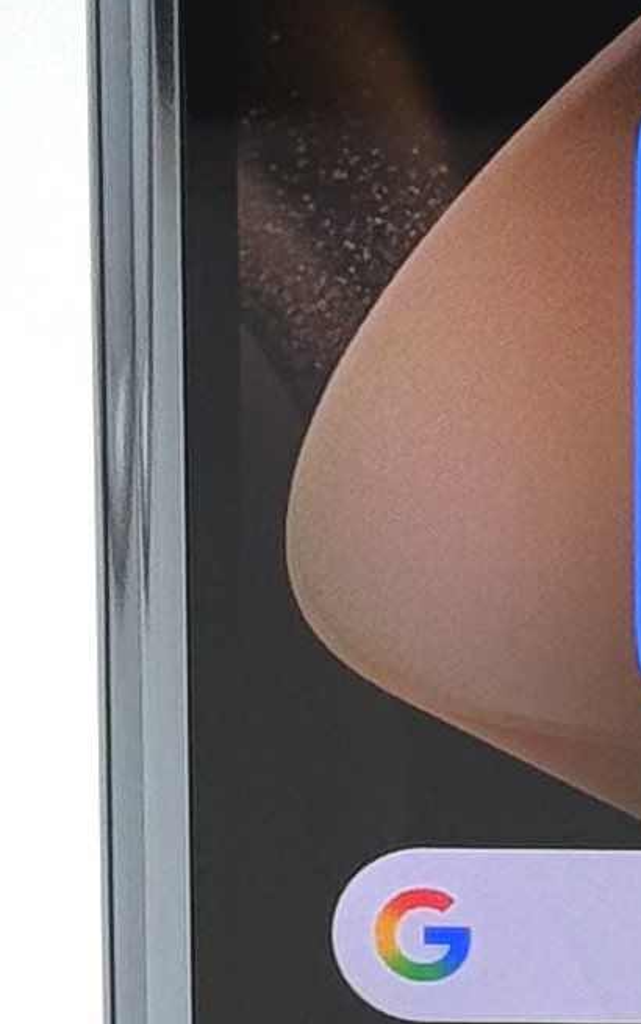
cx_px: 850
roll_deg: -0.7
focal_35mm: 313
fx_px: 8739
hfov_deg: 4.2
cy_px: 711
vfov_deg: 6.7
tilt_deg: -16.3
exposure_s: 1/301
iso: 64
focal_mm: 6.76
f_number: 1.78
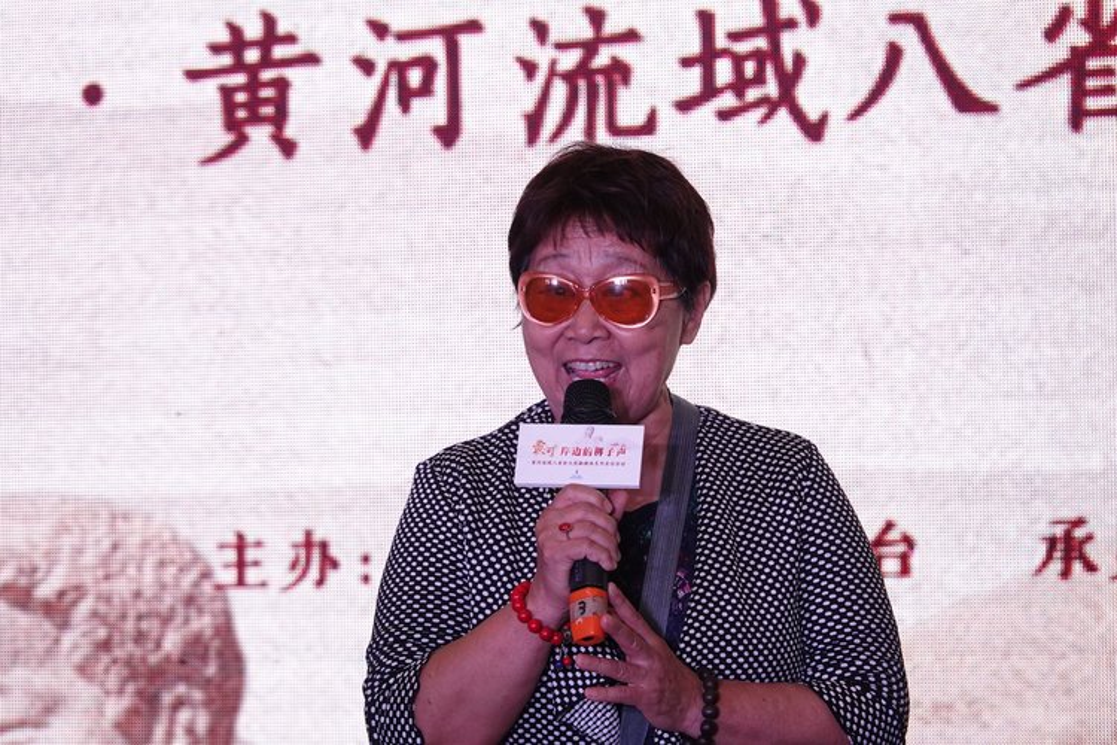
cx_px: 558
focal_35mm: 289
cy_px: 372
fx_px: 8966
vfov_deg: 4.8
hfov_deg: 7.1
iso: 640
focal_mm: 105.83
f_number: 4
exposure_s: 1/250
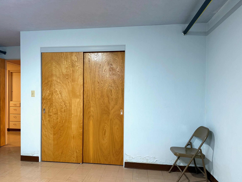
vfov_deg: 51.2
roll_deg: -0.7
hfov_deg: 65.1
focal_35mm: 27
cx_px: 107
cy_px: 102
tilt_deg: -1.6
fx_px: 189
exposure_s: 1/60
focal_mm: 6.76
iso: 320
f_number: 1.78
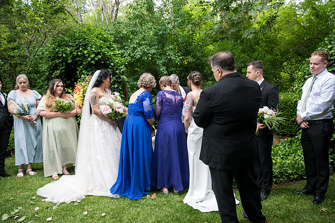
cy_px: 112
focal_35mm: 29
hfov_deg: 63.6
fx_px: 270
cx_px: 168
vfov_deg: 45.0
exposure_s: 1/400
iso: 1000
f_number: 4
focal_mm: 29
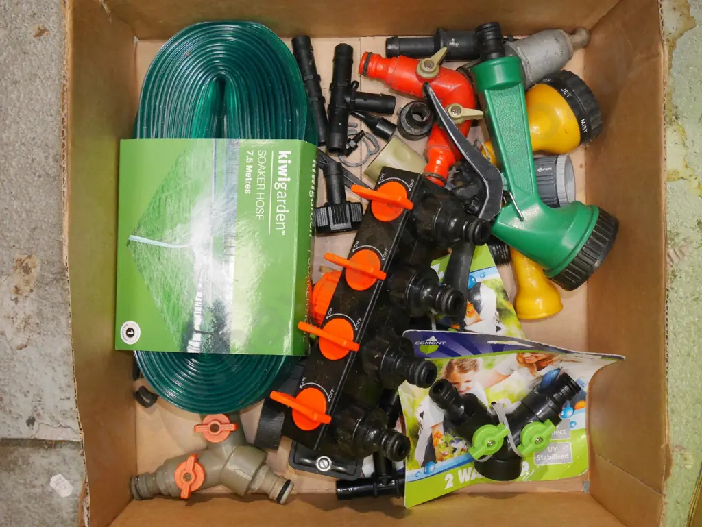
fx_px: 812
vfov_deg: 36.0
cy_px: 264
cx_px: 351
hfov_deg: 46.8
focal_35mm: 40
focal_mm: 20
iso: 3200
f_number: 4.6
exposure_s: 1/60
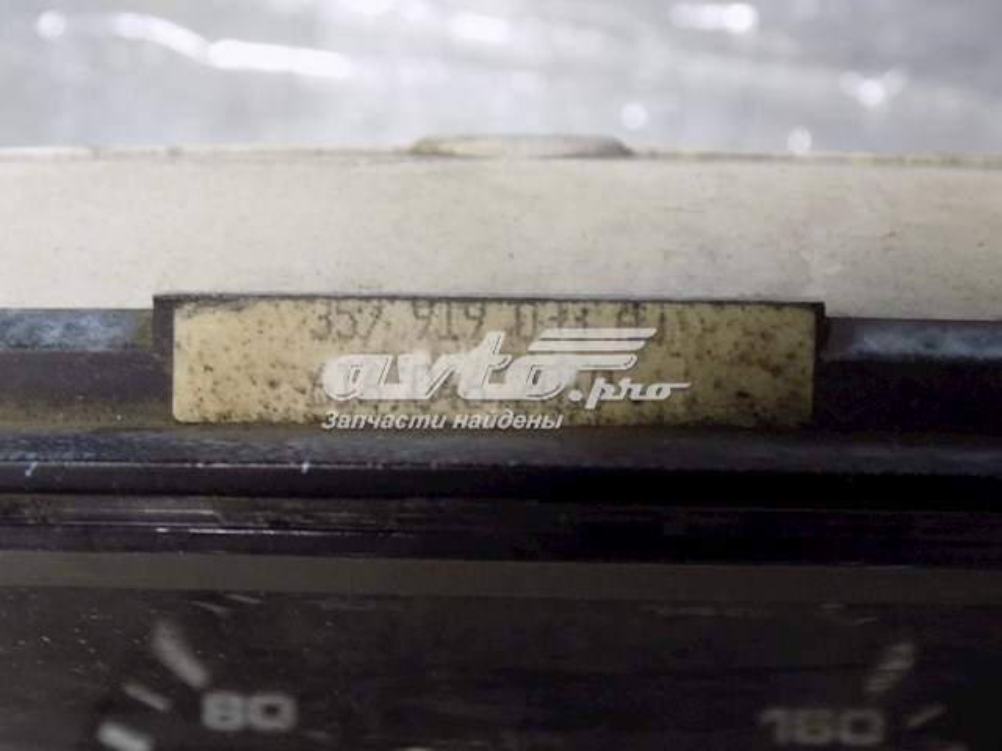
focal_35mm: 52
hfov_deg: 36.8
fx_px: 1505
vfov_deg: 28.0
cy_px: 376
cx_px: 501
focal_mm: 9.3
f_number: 3.9
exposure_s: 1/15
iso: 400
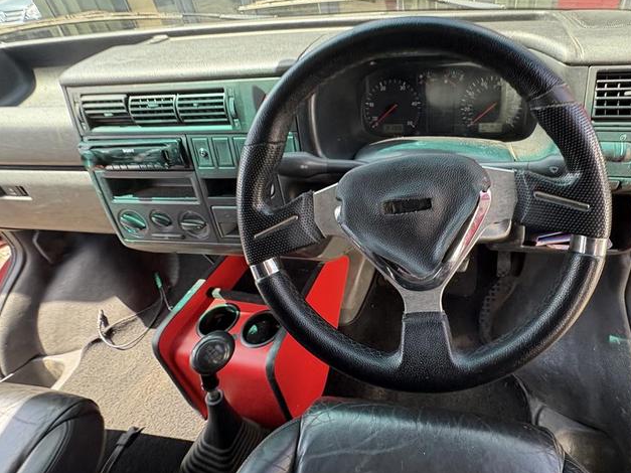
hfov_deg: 80.0
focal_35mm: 20
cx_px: 402
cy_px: 181
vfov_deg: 65.1
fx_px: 365
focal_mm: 2.22
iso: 200
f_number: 2.2
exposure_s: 1/99
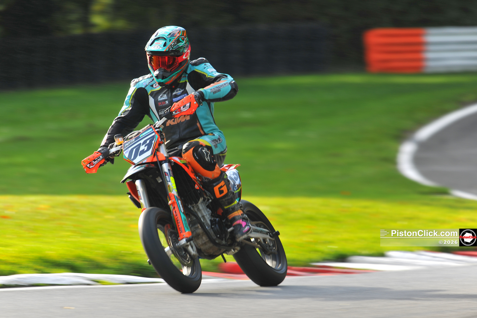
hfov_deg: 6.9
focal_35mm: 300
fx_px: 3974
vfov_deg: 4.6
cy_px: 159
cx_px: 238
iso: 100
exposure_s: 1/160
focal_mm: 300
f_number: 4
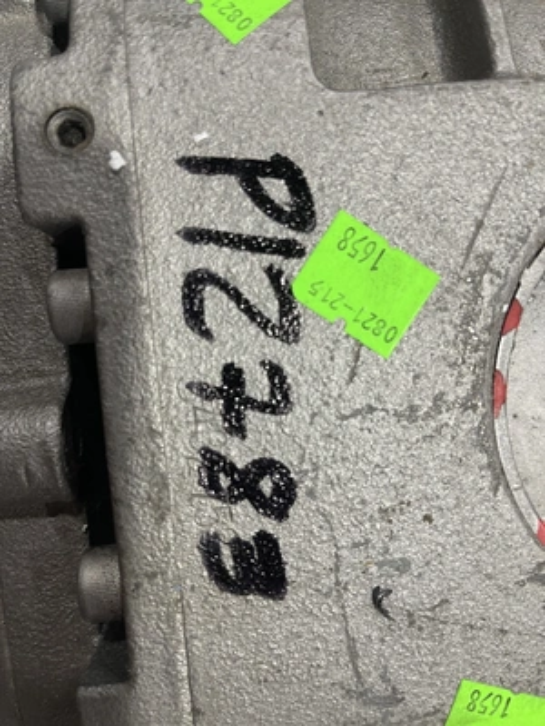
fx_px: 546
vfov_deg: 67.3
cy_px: 363
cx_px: 272
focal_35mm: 26
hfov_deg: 53.1
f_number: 1.6
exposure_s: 1/70
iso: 125
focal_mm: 5.1
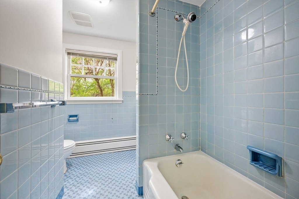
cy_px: 100
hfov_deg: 104.2
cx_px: 150
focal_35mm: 14
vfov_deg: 81.2
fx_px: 116
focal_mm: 14
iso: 320
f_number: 8
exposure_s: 1.3
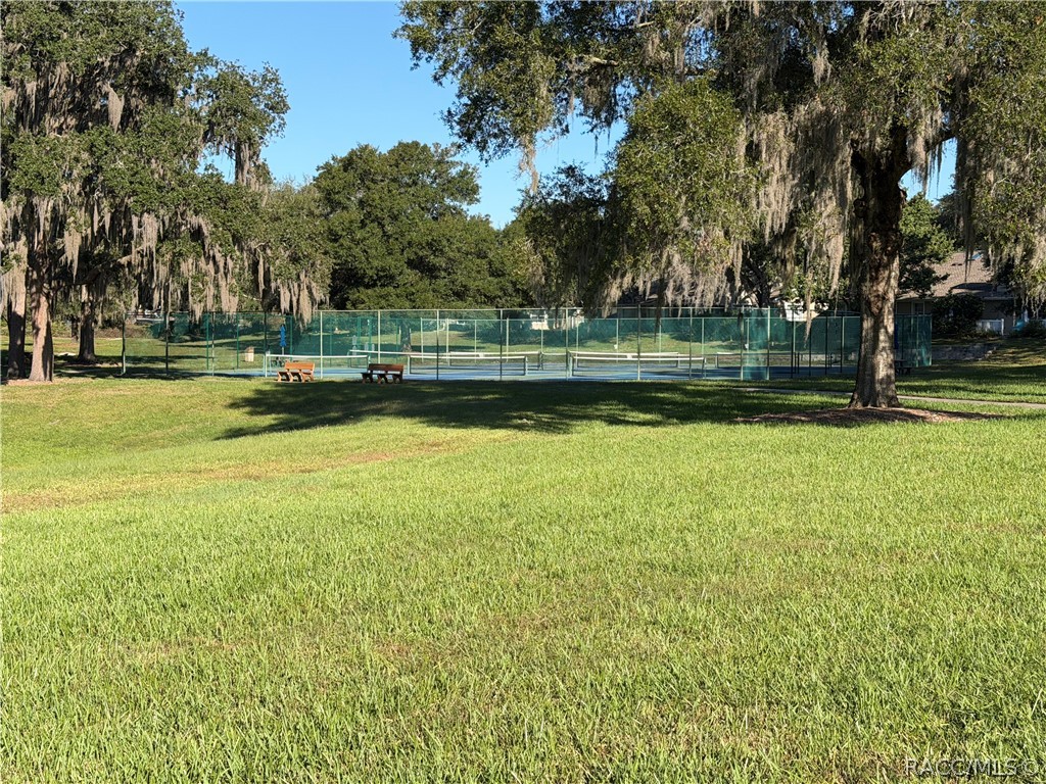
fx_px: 1450
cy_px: 392
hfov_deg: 39.7
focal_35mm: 48
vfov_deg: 30.3
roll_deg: -0.2
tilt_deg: -2.9
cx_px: 523
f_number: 1.78
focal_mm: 6.76
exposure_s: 1/2976
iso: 64
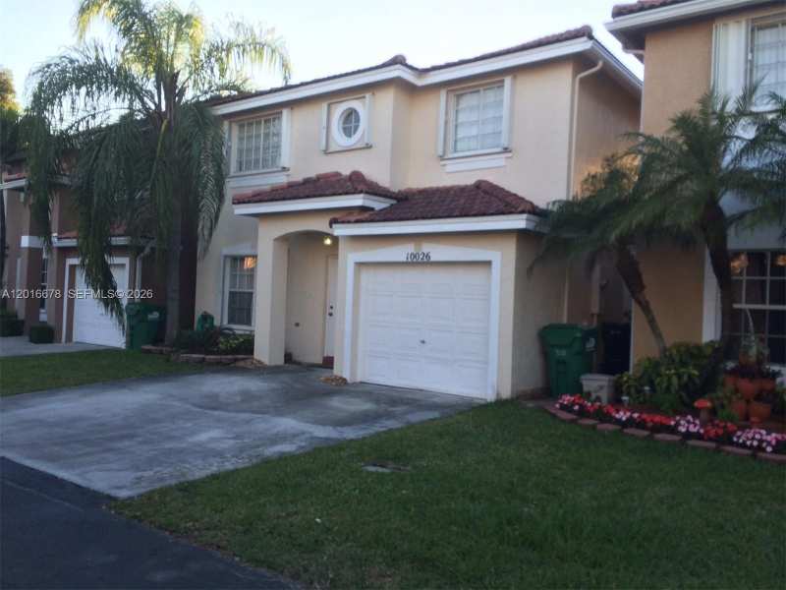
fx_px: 681
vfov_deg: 46.8
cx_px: 393
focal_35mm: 30
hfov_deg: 60.0
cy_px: 295
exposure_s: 1/265
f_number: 2.2
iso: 32
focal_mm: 4.12
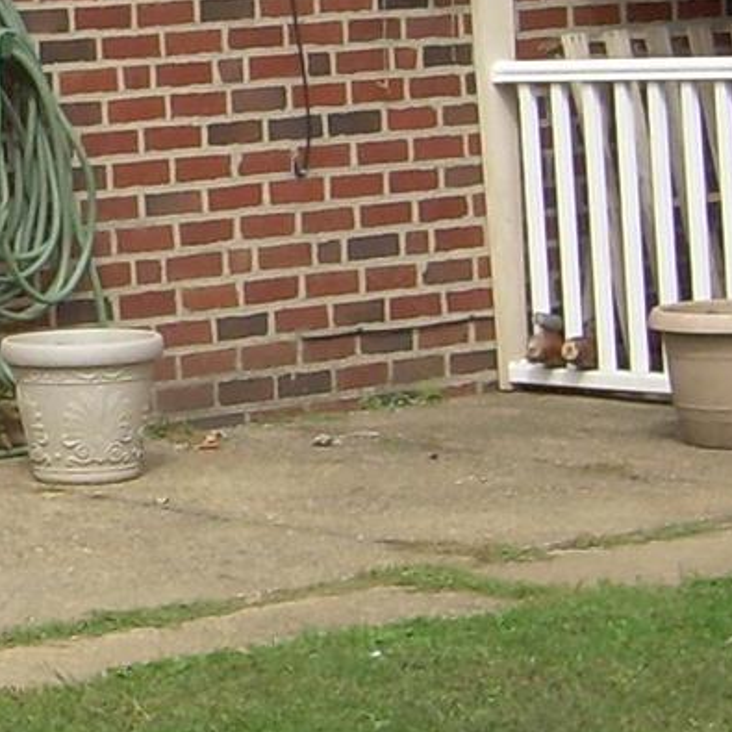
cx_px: -402
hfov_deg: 9.7
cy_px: 24
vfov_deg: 10.0
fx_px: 4163
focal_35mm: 174
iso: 50
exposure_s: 1/297
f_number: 4.6
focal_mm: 6.3
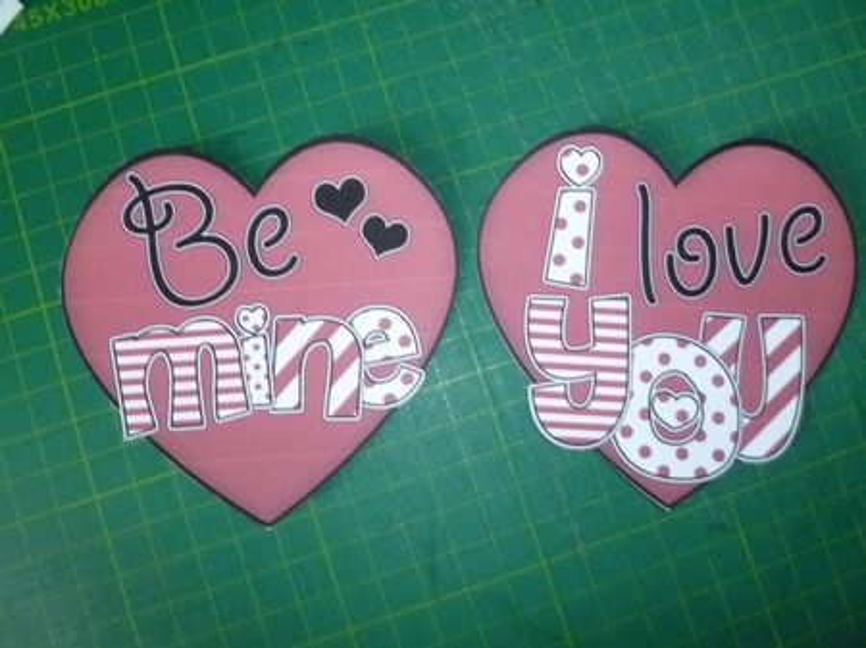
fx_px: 700
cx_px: 433
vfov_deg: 49.7
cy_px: 324
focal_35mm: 28
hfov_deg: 63.5
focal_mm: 5
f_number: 3.3
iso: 800
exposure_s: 1/30
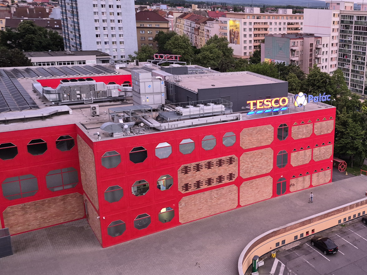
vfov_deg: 36.8
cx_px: 309
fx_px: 413
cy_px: 134
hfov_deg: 44.8
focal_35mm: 39
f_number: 1.8
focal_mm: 5.4
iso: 640
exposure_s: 1/100
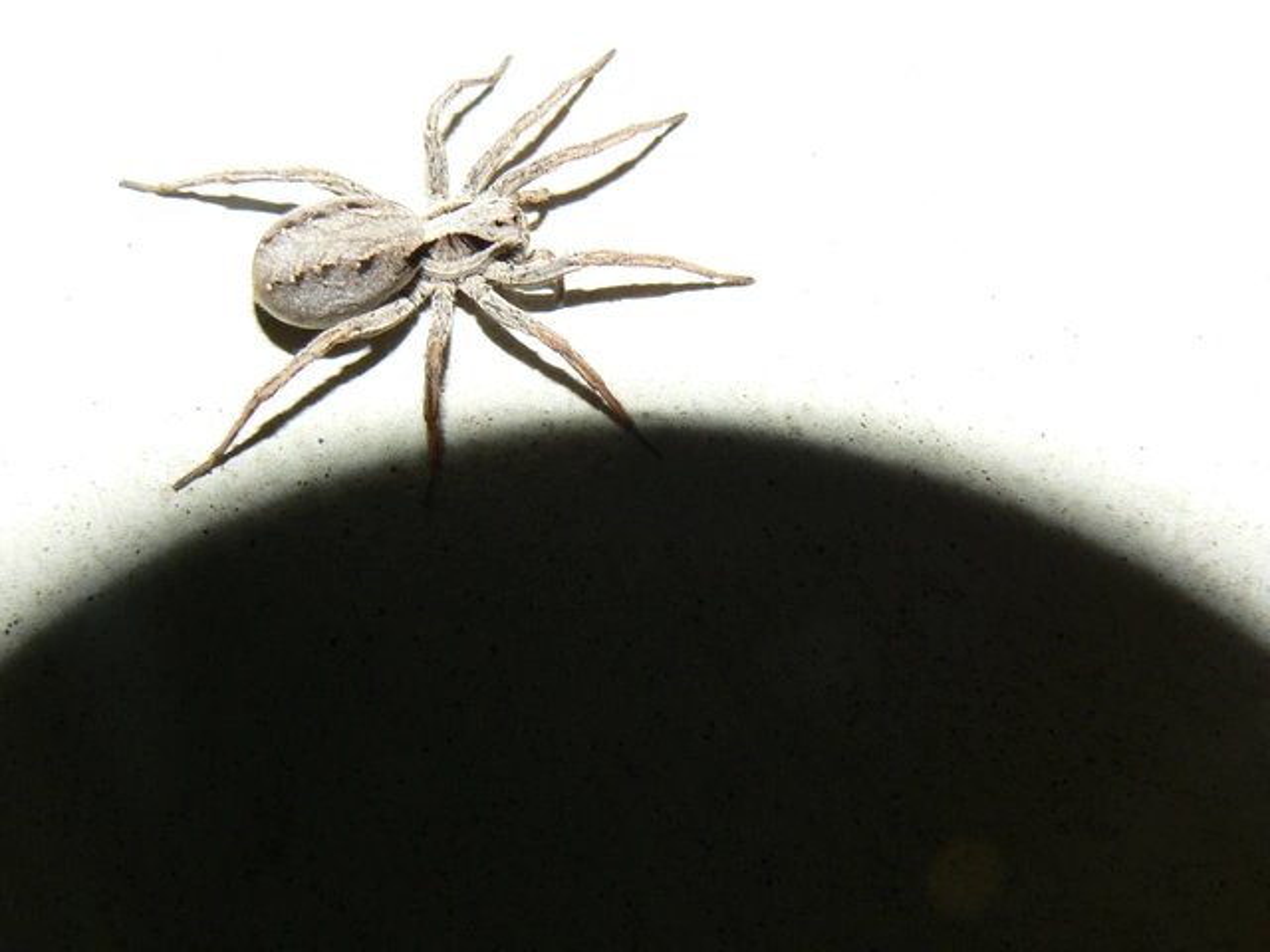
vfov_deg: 25.2
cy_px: 476
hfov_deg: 33.2
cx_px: 635
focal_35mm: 58
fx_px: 2128
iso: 100
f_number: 4
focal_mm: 9.7
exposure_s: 1/60
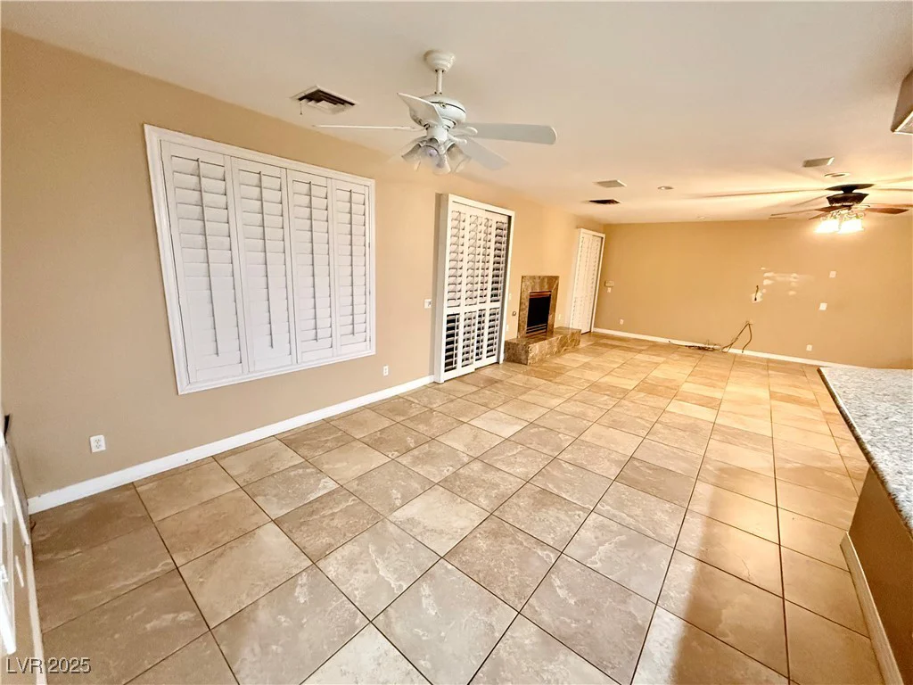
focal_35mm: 14
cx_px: 456
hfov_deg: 102.1
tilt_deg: -13.0
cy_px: 342
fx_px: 369
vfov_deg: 85.7
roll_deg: -2.4
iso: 640
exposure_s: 1/60
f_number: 2.2
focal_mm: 2.22
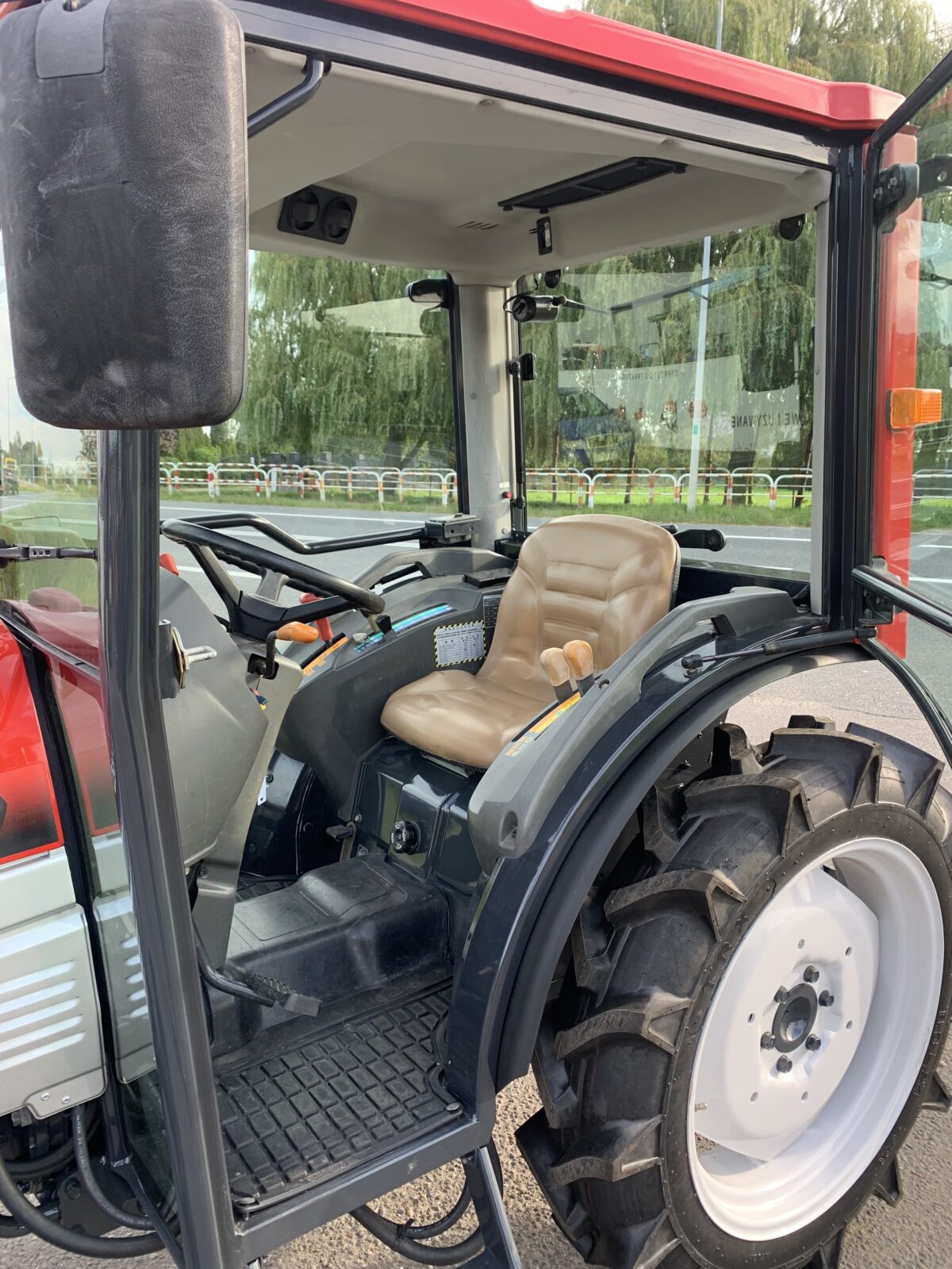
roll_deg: +0.9
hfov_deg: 53.1
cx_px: 476
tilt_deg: -8.8
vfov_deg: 67.3
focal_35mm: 26
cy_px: 634
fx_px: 953
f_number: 1.8
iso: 25
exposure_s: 1/123
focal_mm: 4.25
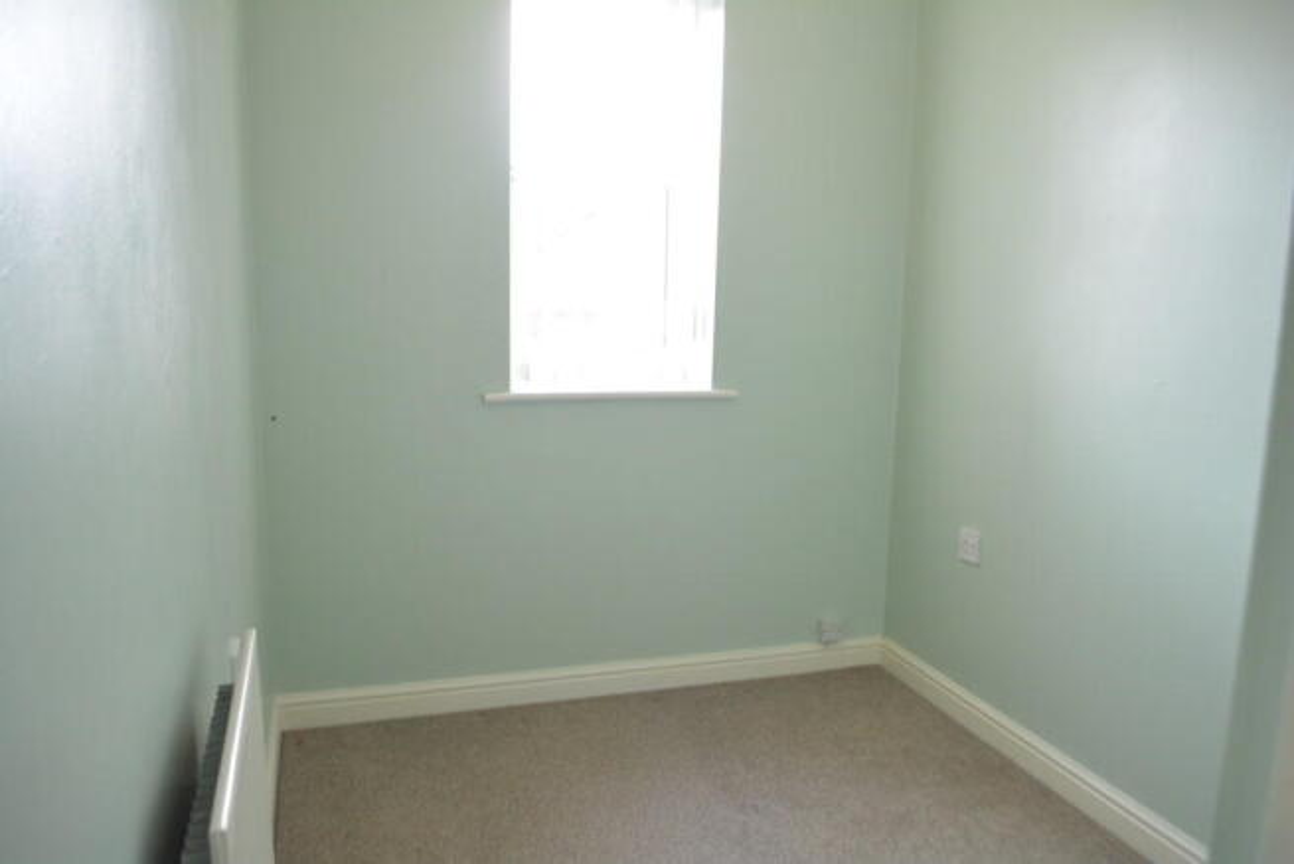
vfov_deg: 48.0
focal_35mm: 27
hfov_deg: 67.4
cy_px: 432
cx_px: 647
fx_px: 971
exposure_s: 1/50
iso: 2000
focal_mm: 18
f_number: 4.5
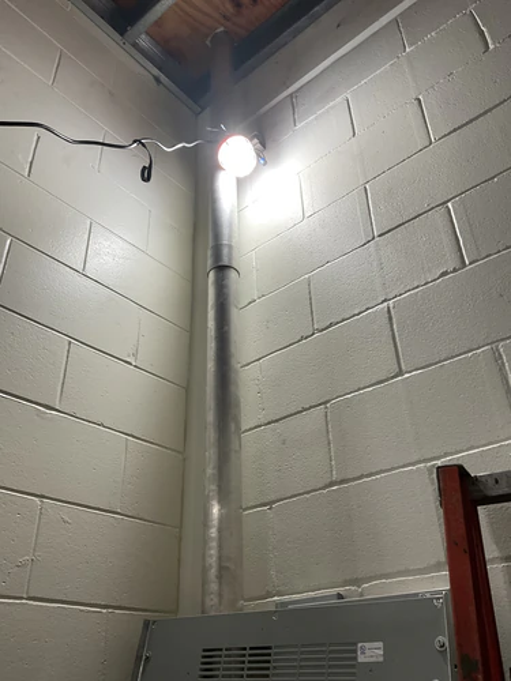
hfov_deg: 48.2
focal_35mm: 29
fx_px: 571
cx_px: 256
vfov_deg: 61.7
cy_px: 340
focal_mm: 3
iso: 40
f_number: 1.8
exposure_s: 1/60
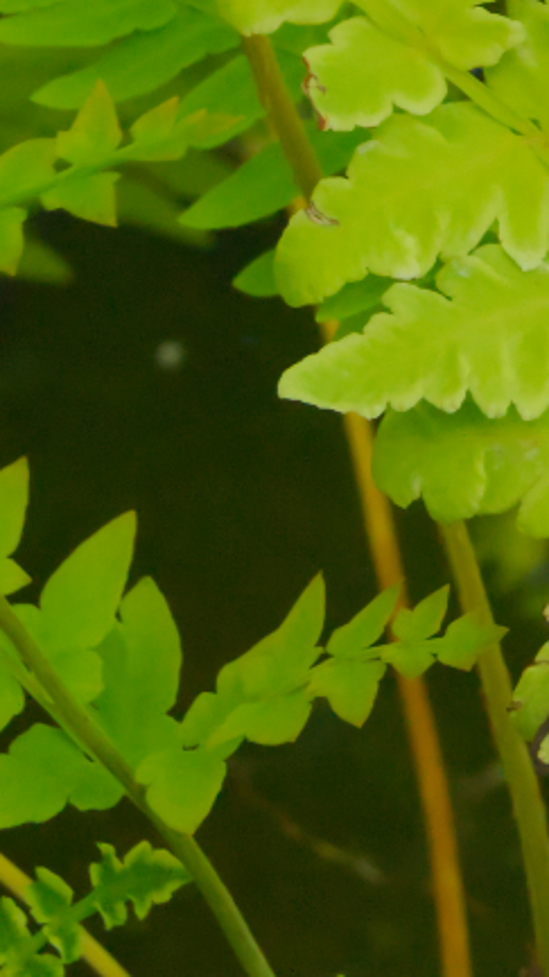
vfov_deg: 10.8
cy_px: -145
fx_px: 5084
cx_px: 714
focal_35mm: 196
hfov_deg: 6.1
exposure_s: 1/80
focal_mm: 45
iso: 2500
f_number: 16
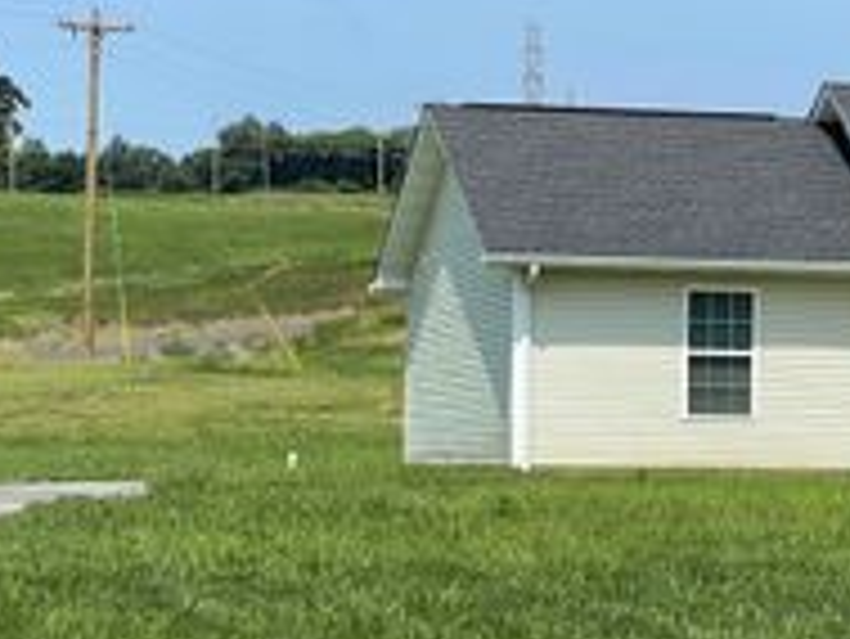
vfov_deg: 8.7
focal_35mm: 169
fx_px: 4152
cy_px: 659
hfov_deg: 11.6
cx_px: 814
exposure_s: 1/1085
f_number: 2.2
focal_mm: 7.5
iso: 20
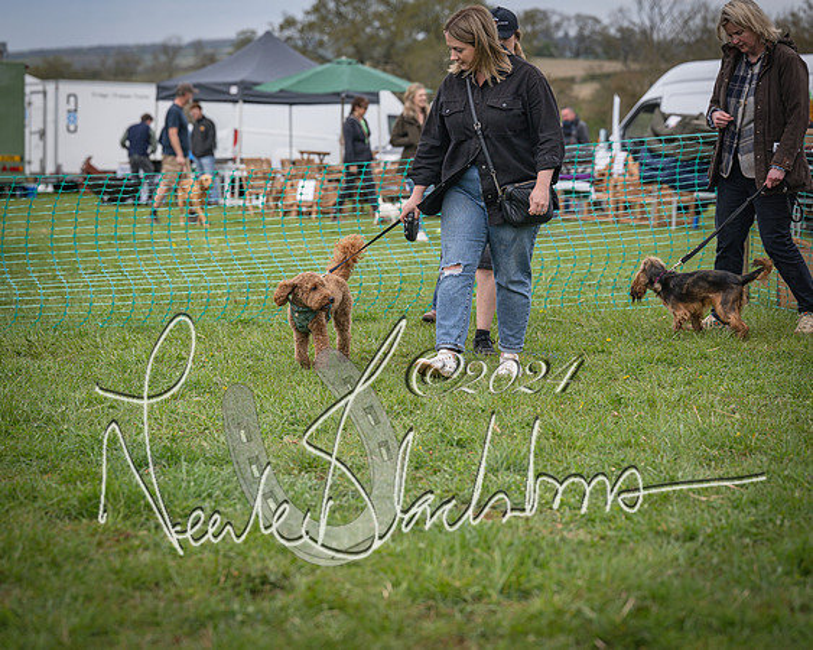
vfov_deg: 15.5
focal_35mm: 99
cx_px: 406
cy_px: 325
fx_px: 2384
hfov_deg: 19.4
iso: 400
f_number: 4
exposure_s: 1/2500
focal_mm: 88
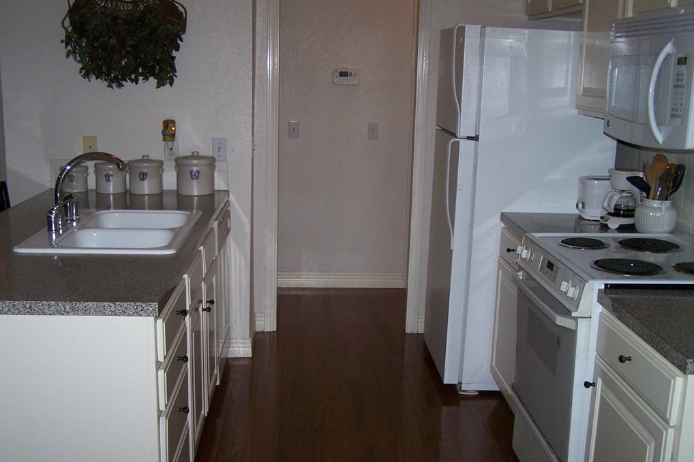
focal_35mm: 45
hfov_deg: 43.6
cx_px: 348
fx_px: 867
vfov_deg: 29.8
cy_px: 247
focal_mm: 7.1
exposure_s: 1/60
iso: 80
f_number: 2.9
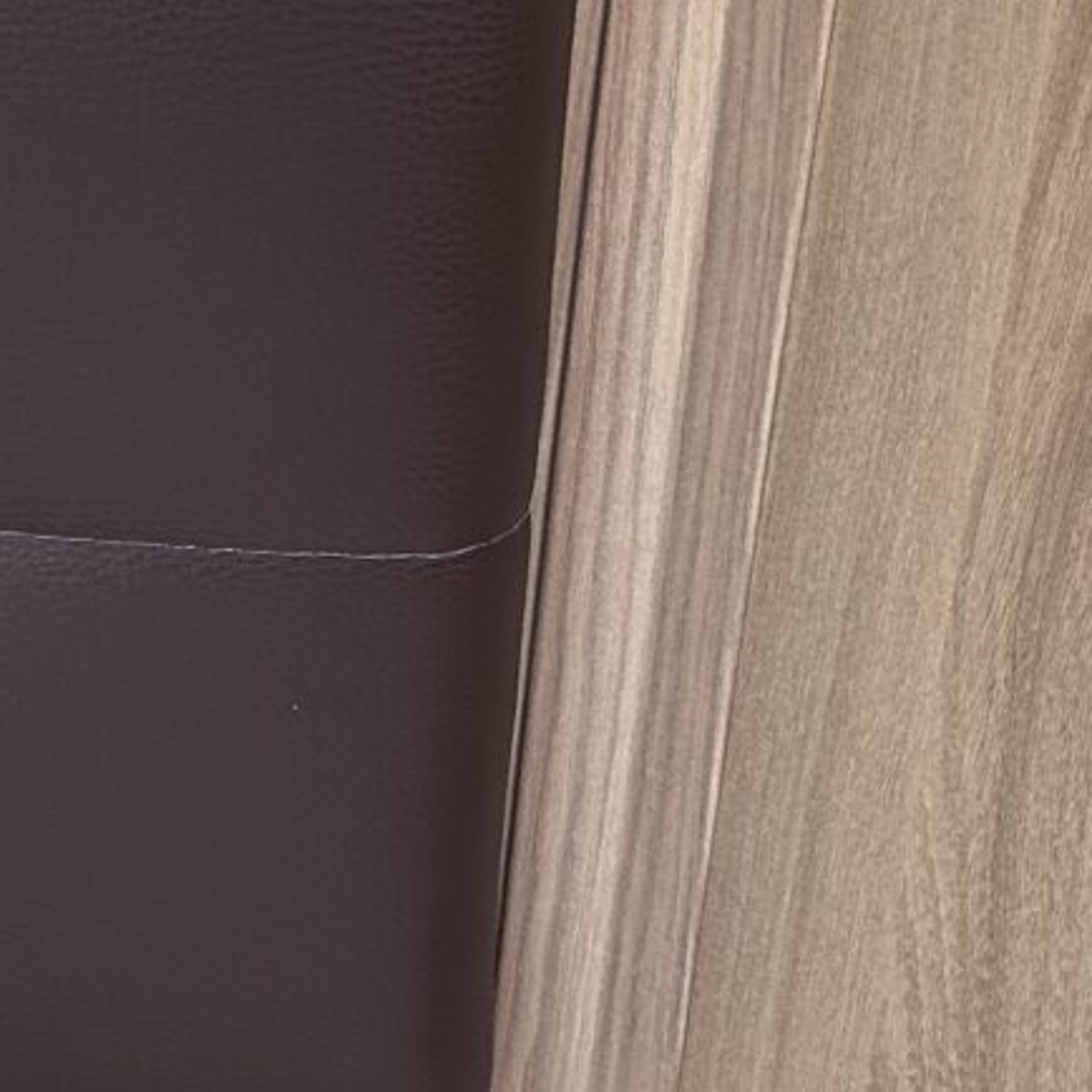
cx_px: -413
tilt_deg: -27.4
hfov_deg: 16.3
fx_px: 3569
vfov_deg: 17.4
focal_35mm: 100
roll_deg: -0.6
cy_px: 468
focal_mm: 6.86
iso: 125
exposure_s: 1/136
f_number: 1.78
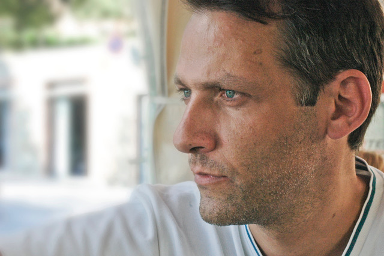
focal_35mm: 82
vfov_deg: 16.5
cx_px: 192
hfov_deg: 24.6
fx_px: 880
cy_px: 128
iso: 640
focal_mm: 55
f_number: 14
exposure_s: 1/50
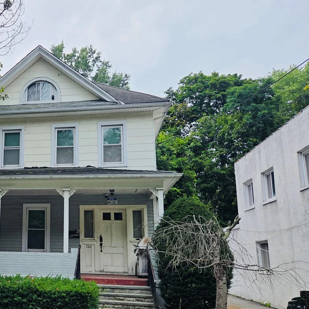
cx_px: 29
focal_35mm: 38
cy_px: 181
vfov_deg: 43.7
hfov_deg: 40.5
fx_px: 384
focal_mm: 5.4
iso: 80
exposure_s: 1/4274
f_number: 1.8
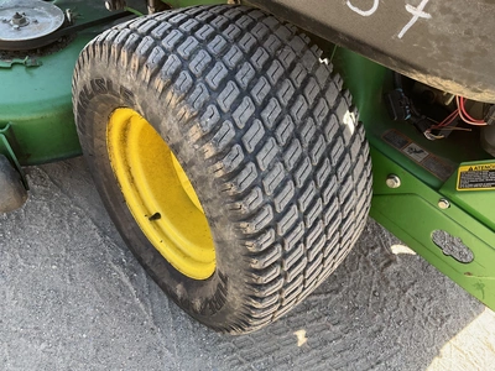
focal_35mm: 29
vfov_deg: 48.2
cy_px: 186
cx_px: 248
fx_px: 415
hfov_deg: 61.7
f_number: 1.8
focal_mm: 3
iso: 25
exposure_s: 1/174
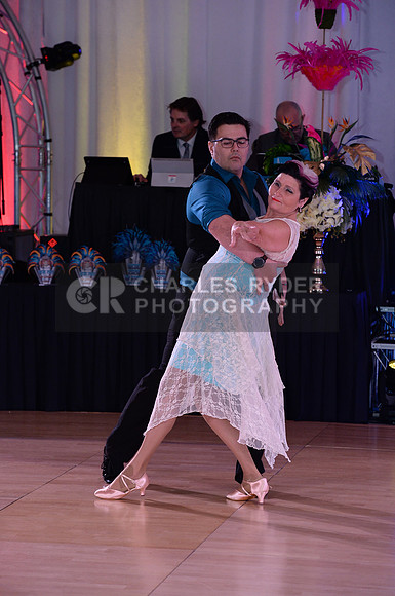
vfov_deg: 15.2
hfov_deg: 10.1
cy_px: 298
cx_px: 198
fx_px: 2228
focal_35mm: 135
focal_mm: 135
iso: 2000
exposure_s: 1/250
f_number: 5
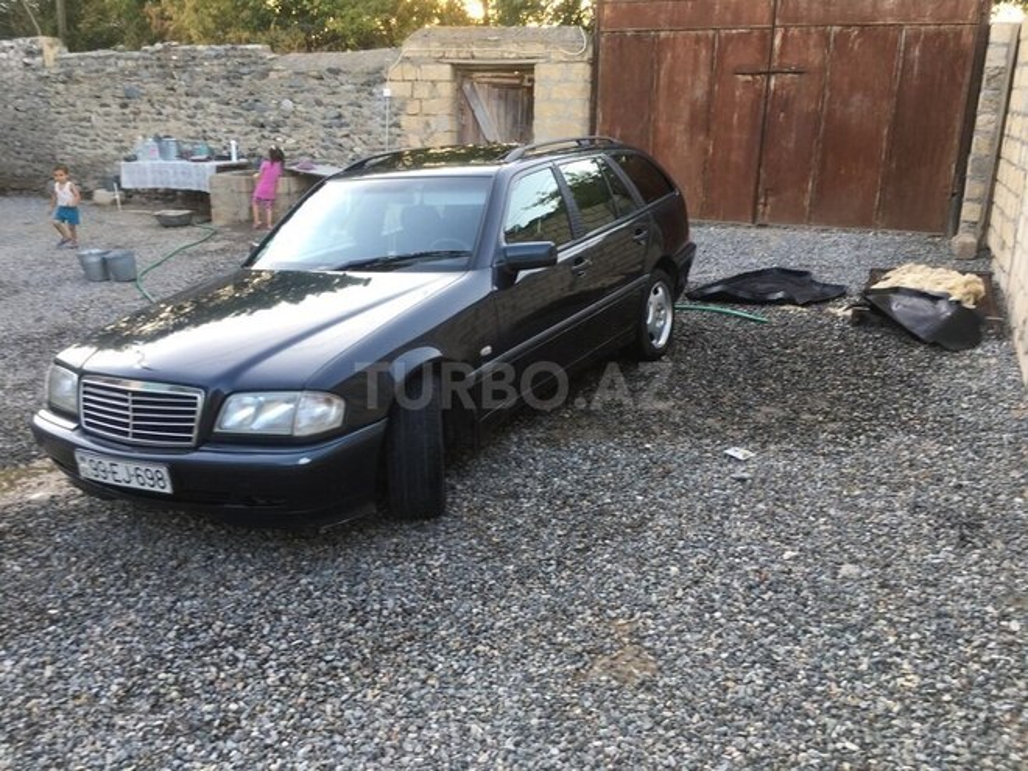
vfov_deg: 48.2
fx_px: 861
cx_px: 514
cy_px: 386
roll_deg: -0.3
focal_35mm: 29
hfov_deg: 61.7
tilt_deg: -16.6
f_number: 2.2
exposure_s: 1/50
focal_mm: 4.15
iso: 25
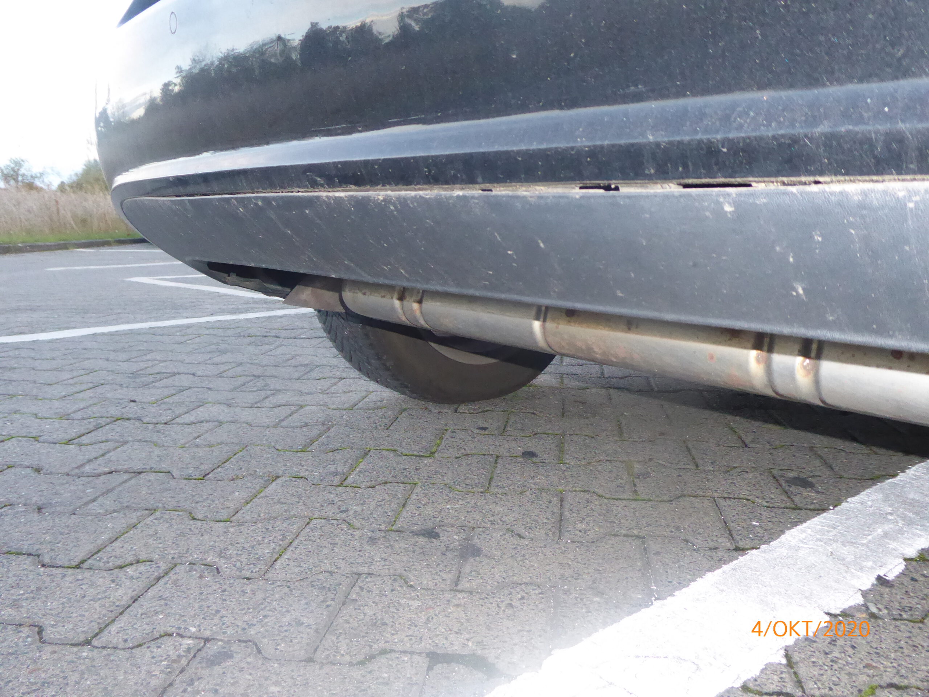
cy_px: 348
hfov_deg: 61.7
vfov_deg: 48.2
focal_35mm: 29
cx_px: 464
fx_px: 778
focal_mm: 5
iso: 800
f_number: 3.5
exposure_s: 1/250
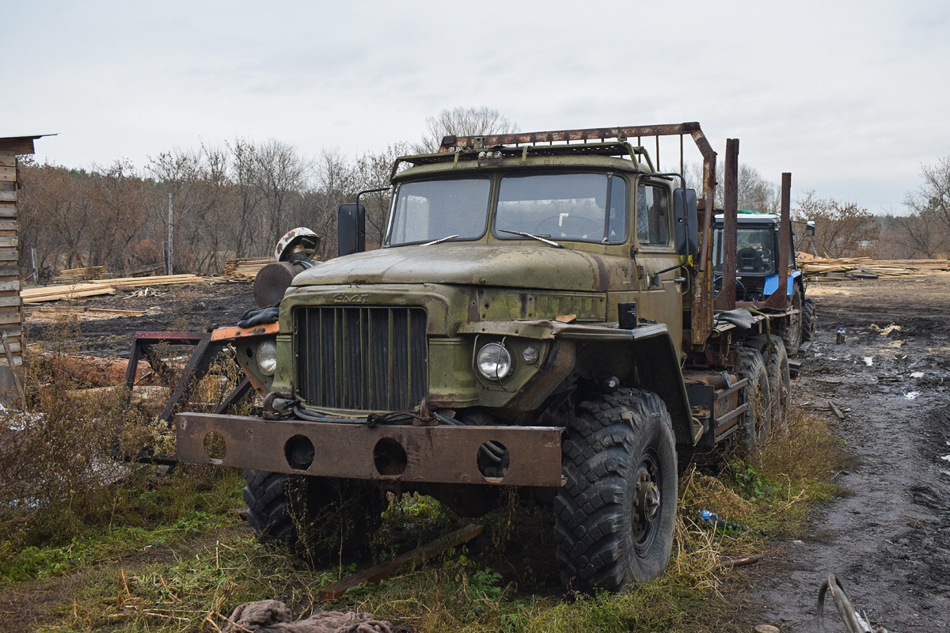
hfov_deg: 57.2
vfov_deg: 40.0
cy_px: 316
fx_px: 871
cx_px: 475
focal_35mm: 33
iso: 800
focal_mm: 22
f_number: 5.6
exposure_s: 1/800
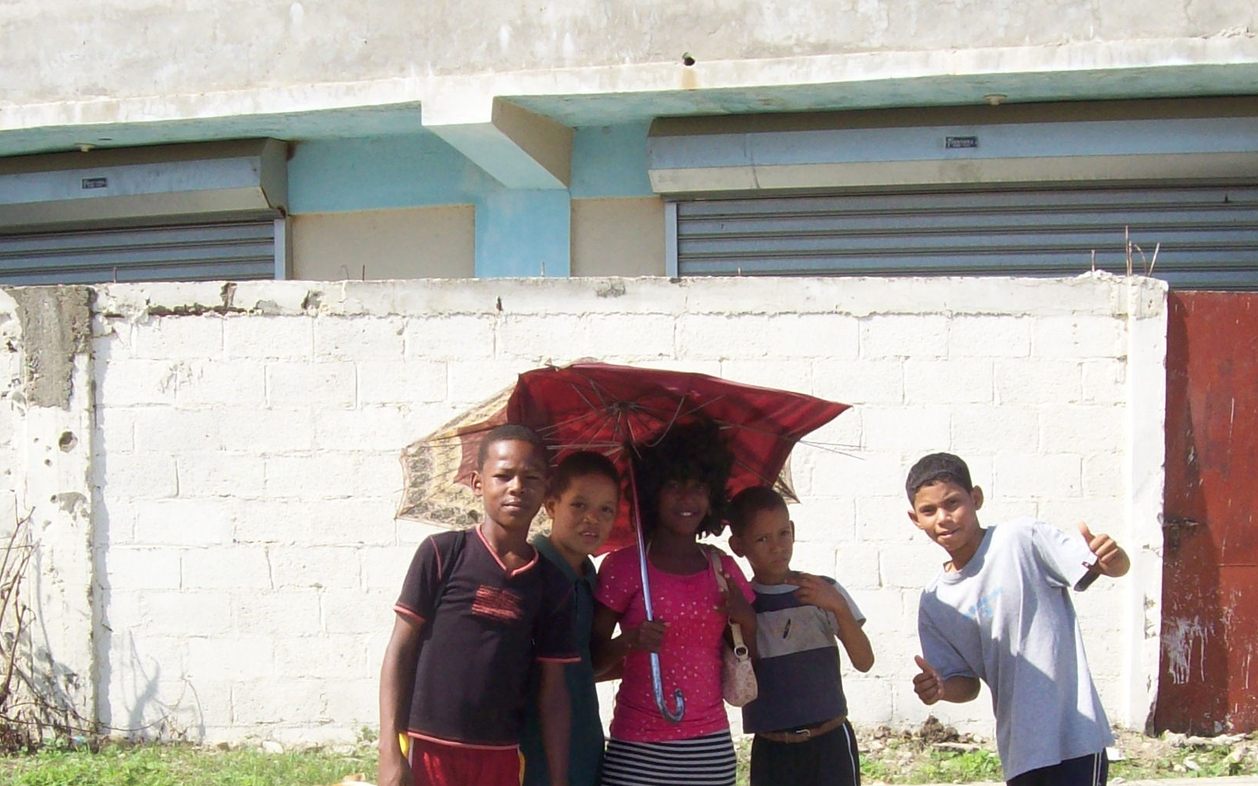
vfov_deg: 19.1
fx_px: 2297
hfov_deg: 30.6
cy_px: 679
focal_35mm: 67
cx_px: 605
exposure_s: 1/372
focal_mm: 6
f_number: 4.8
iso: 80
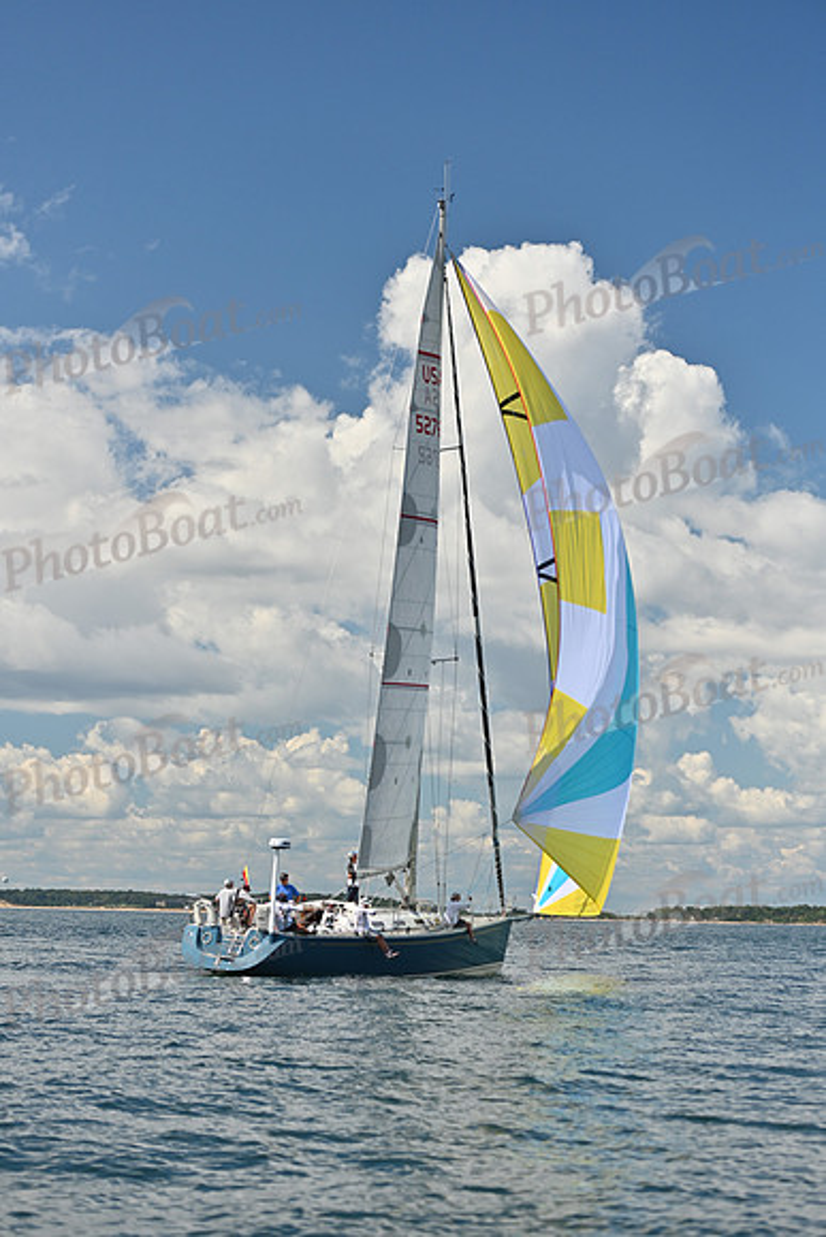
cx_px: 413
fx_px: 2683
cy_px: 618
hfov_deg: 17.5
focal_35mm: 78
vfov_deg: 26.0
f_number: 3.5
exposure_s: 1/2500
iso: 250
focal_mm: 78
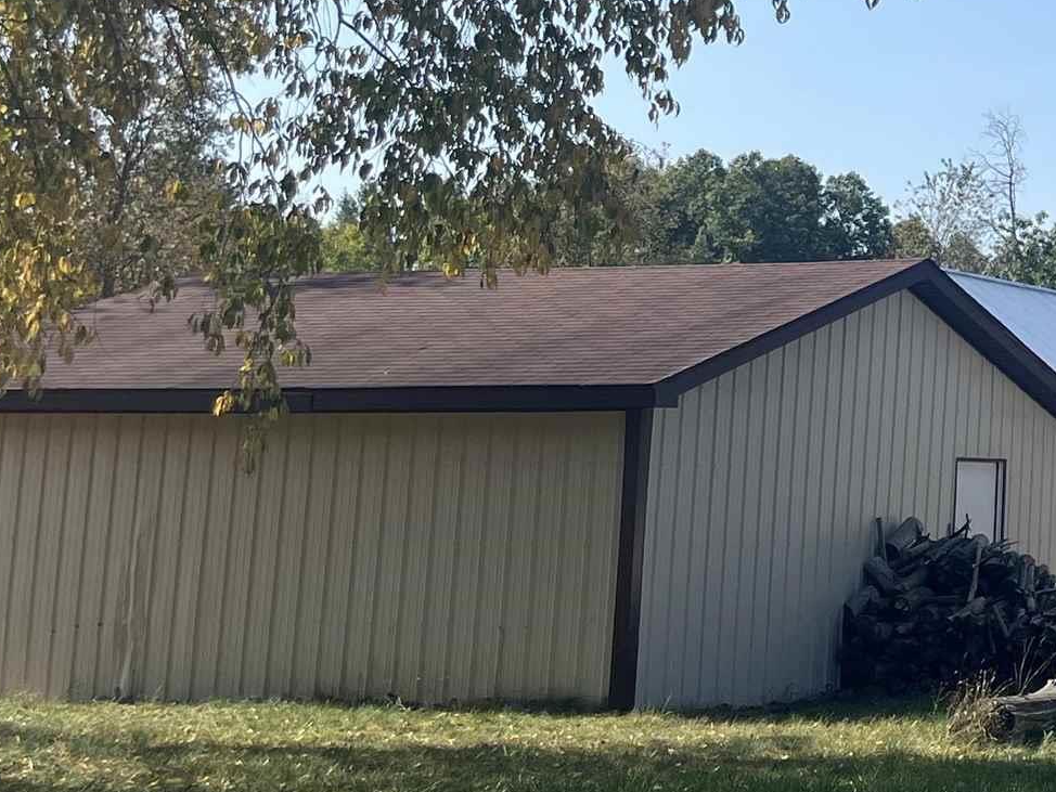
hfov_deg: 21.1
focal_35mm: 82
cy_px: 158
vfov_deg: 17.8
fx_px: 2502
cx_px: 1458
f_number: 1.6
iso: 50
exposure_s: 1/3745
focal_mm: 5.1
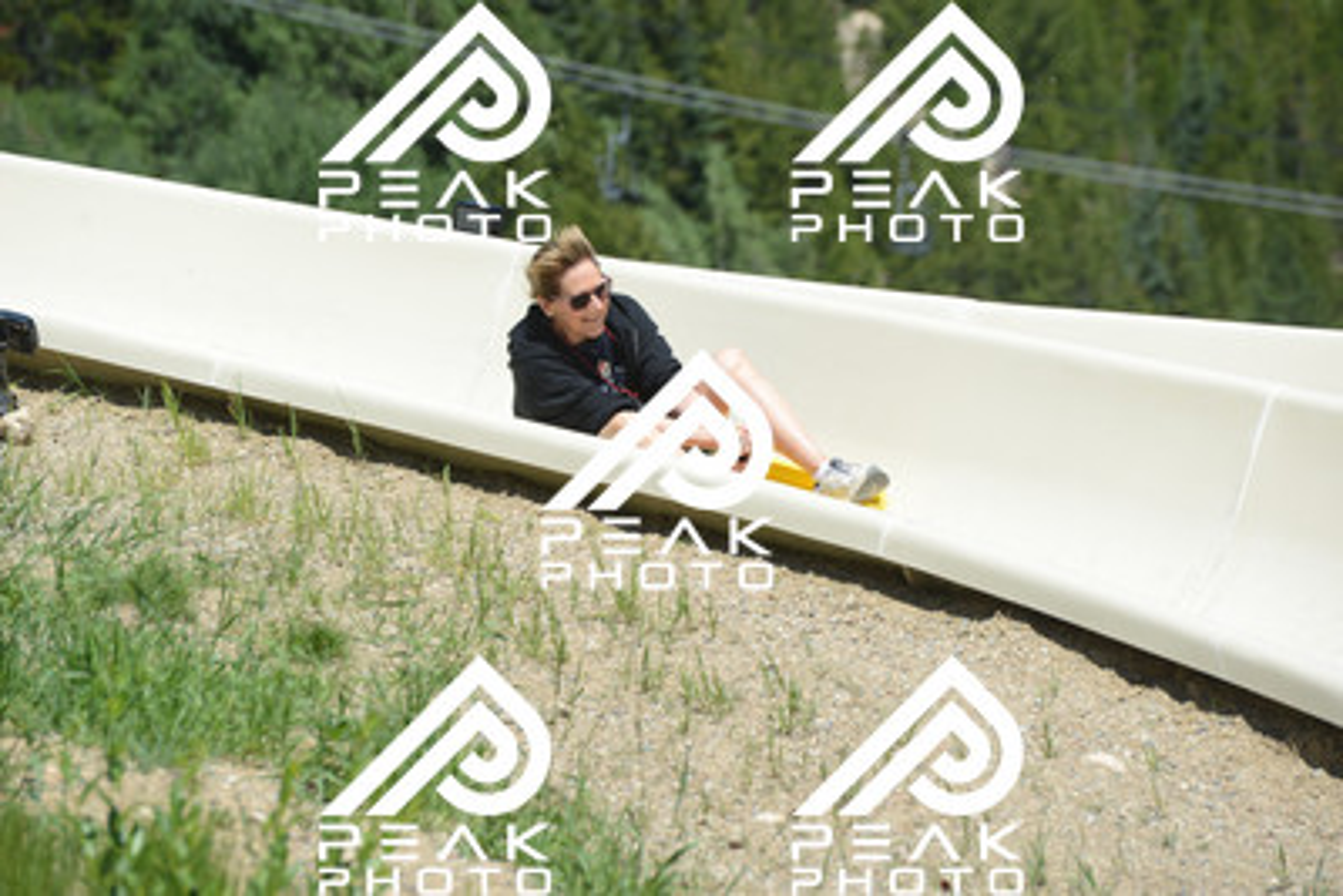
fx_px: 7277
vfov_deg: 7.0
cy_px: 448
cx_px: 672
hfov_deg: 10.5
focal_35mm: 195
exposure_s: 1/1250
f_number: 6.3
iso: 400
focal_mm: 195
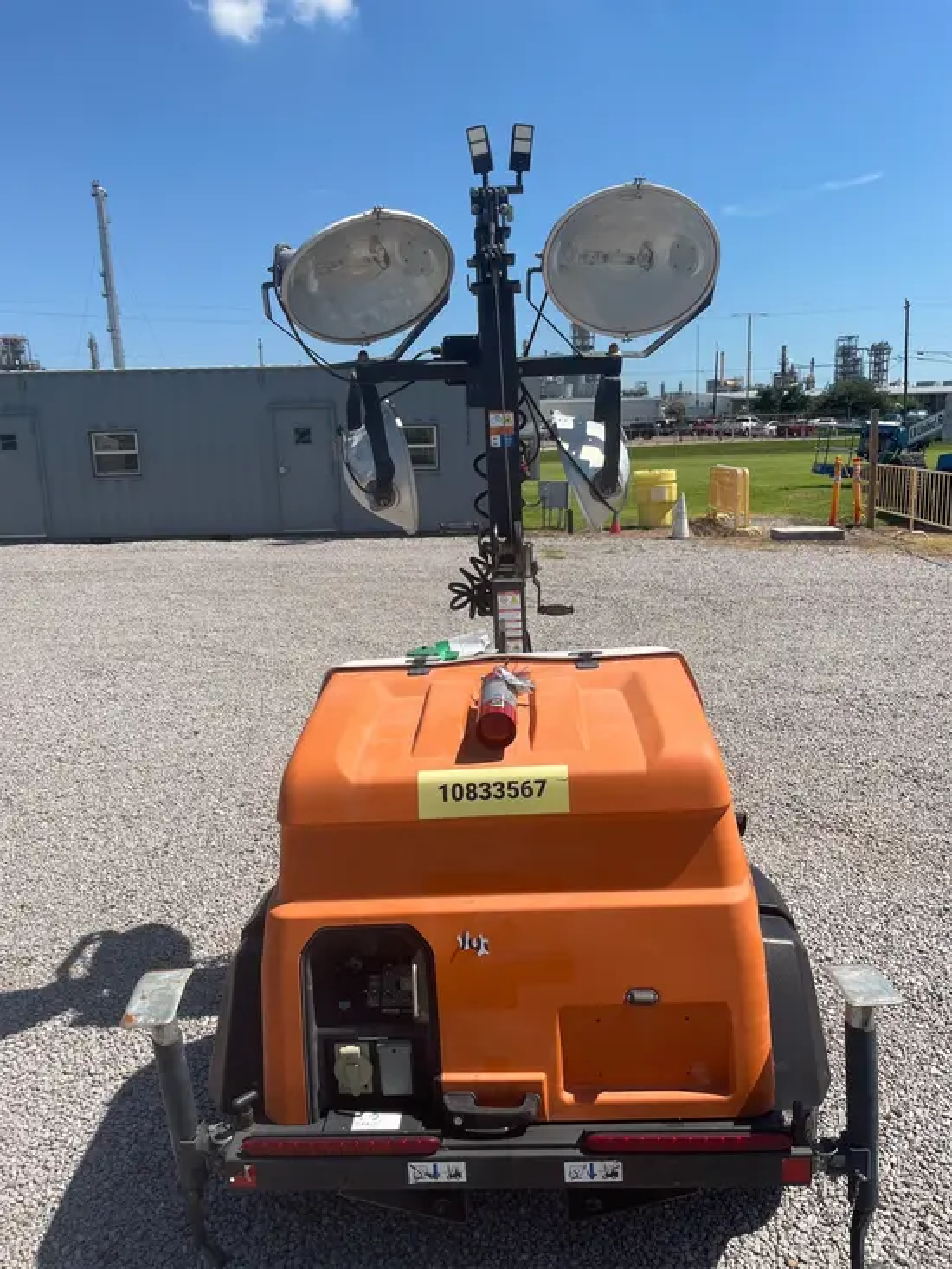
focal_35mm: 26
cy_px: 634
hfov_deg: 53.1
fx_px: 953
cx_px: 476
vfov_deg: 67.3
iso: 50
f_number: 1.6
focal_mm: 5.1
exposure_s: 1/3623
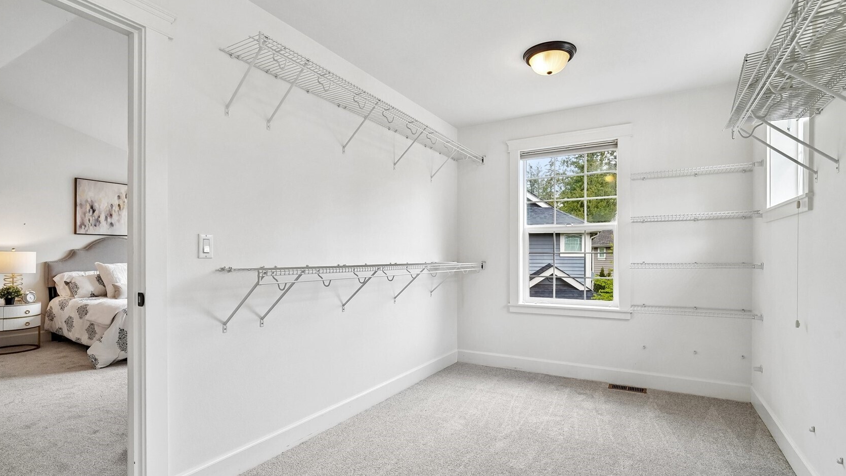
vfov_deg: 63.7
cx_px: 422
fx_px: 381
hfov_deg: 95.9
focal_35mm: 17
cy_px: 266
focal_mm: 16
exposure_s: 1/100
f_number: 8
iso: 1600
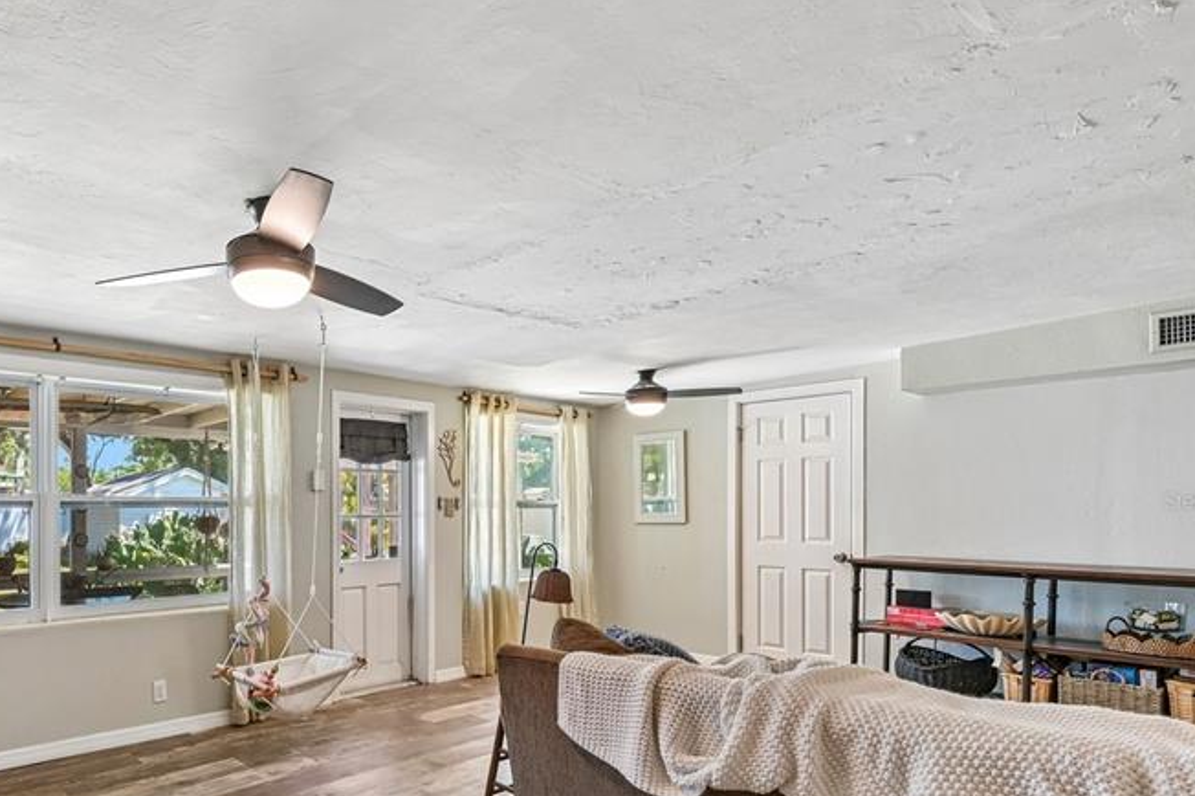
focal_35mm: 22
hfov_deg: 74.2
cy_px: 501
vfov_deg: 56.4
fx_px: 730
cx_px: 330
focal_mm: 14
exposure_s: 1/13
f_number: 8
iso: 400
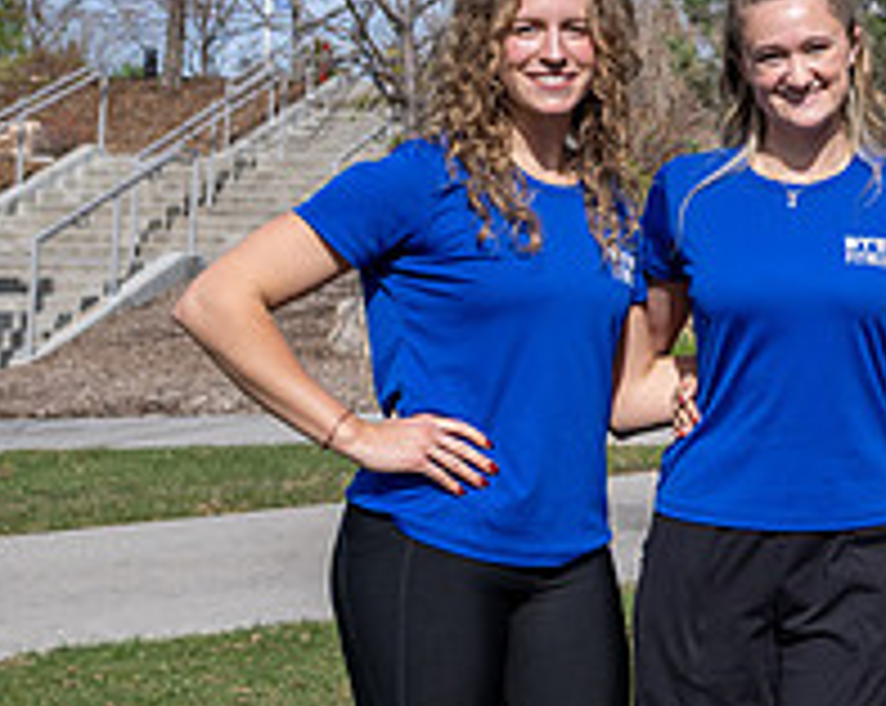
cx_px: 1543
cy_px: 120
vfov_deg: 15.5
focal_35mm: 98
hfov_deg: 16.7
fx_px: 2566
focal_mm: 23.5
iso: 250
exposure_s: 1/3200
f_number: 4
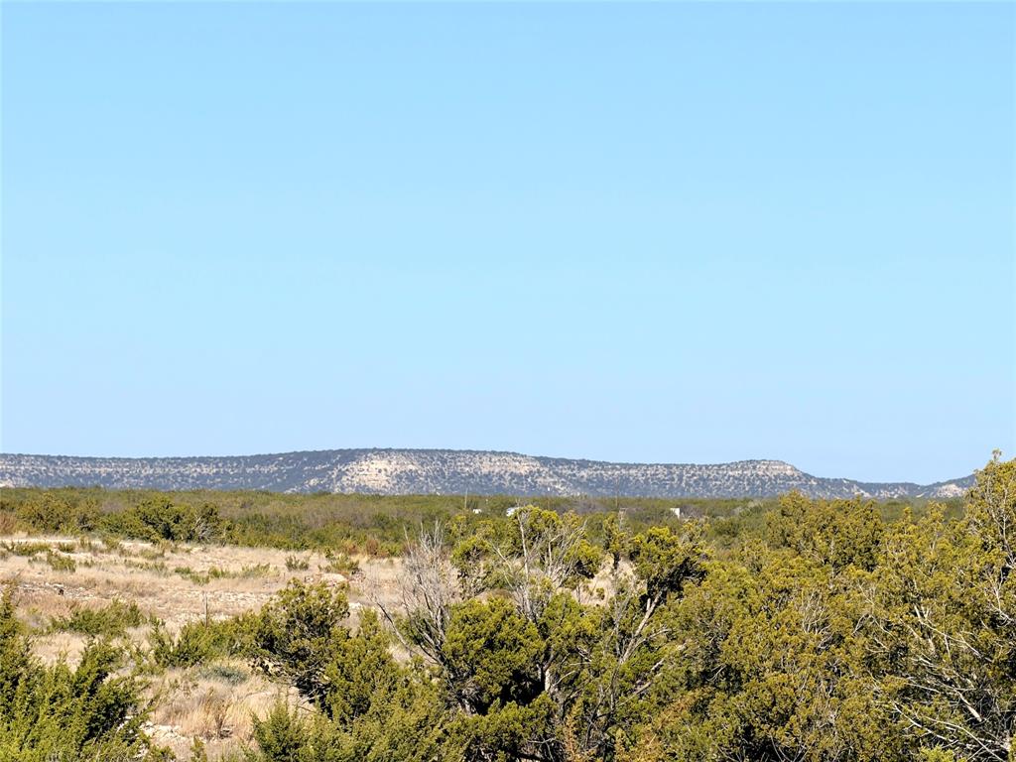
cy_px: 381
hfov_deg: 9.9
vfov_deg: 7.4
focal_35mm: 200
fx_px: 5870
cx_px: 508
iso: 16
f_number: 2.8
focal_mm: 16.89
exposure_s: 1/1116
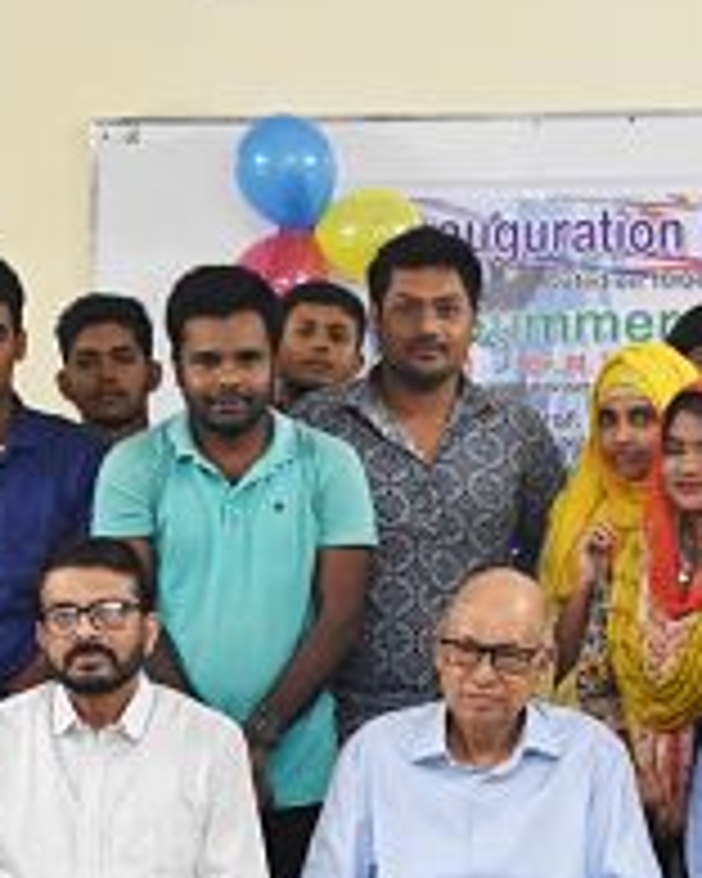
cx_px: 266
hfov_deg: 16.3
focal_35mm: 94
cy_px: 651
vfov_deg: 20.2
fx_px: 2441
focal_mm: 26
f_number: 4
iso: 4000
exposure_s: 1/60
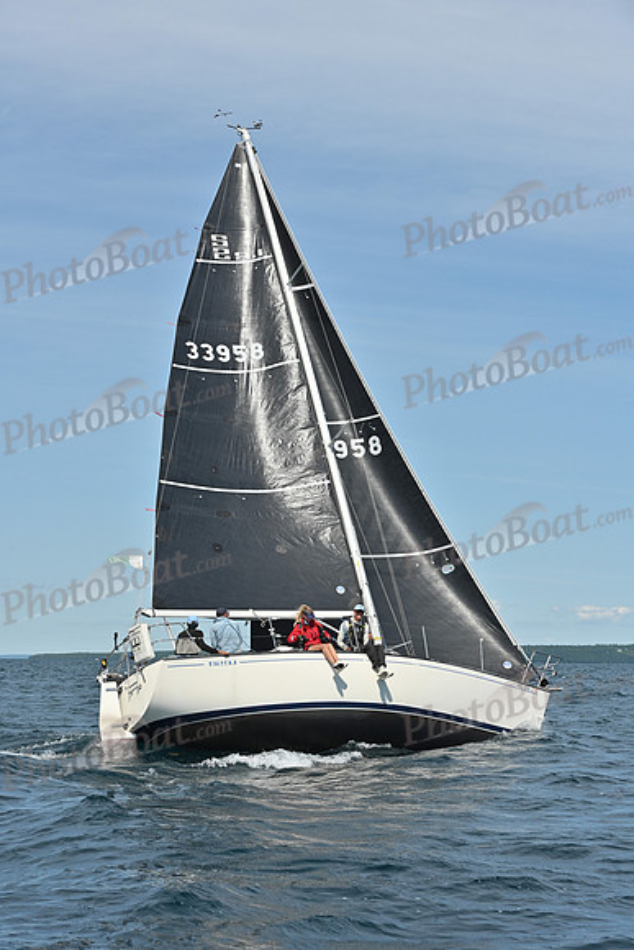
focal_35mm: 70
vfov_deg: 28.8
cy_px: 475
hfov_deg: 19.5
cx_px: 317
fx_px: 1848
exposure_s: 1/1250
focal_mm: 70
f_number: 10
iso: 320
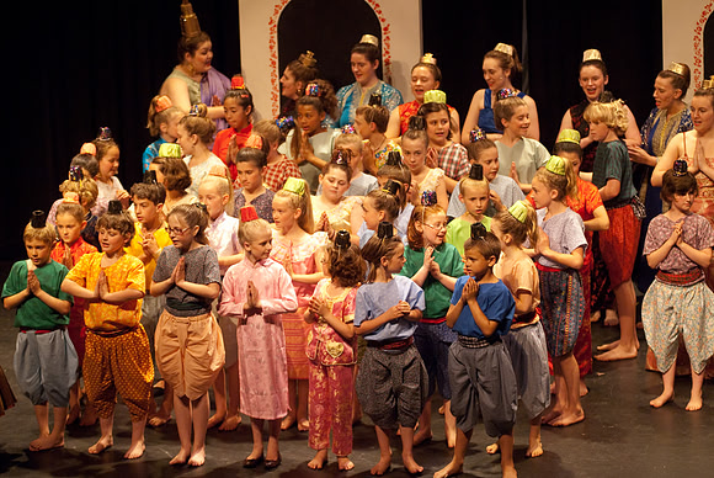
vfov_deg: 9.7
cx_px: 357
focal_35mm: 142
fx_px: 2829
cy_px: 239
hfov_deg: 14.4
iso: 1000
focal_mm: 95
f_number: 2.8
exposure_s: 1/125
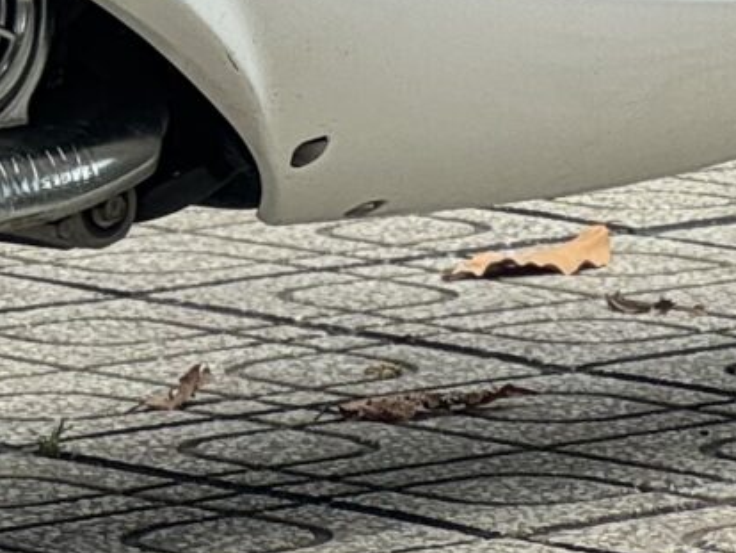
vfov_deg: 3.1
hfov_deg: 4.2
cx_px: 124
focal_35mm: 476
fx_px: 10127
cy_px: -935
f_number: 2.8
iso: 25
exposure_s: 1/233
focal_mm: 9
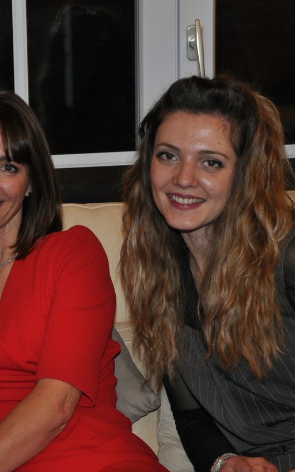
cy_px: 236
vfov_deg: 12.6
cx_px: -2
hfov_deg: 7.9
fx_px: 2135
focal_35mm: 166
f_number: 5.3
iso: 800
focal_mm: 72
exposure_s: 1/60
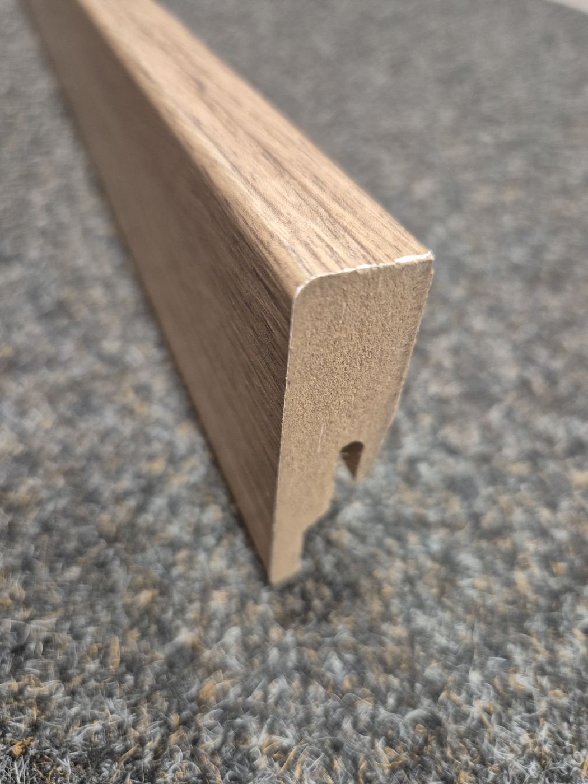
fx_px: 521
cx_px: 294
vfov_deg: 73.9
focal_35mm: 23
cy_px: 392
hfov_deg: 58.9
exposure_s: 1/100
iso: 640
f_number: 1.8
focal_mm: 5.4
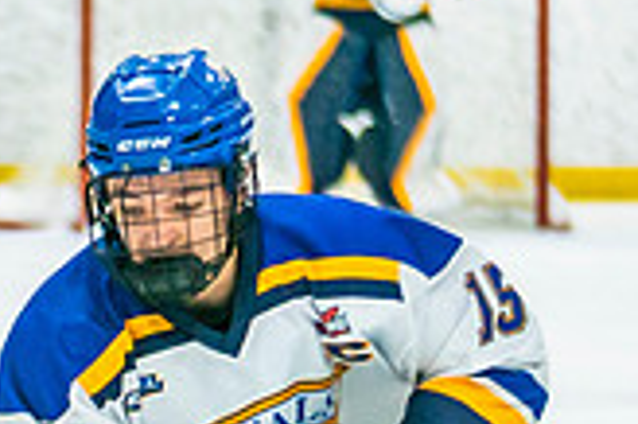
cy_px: 791
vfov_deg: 1.8
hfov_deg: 2.7
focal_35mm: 762
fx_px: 13491
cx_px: -310
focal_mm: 95
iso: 320
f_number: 2.8
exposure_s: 1/640
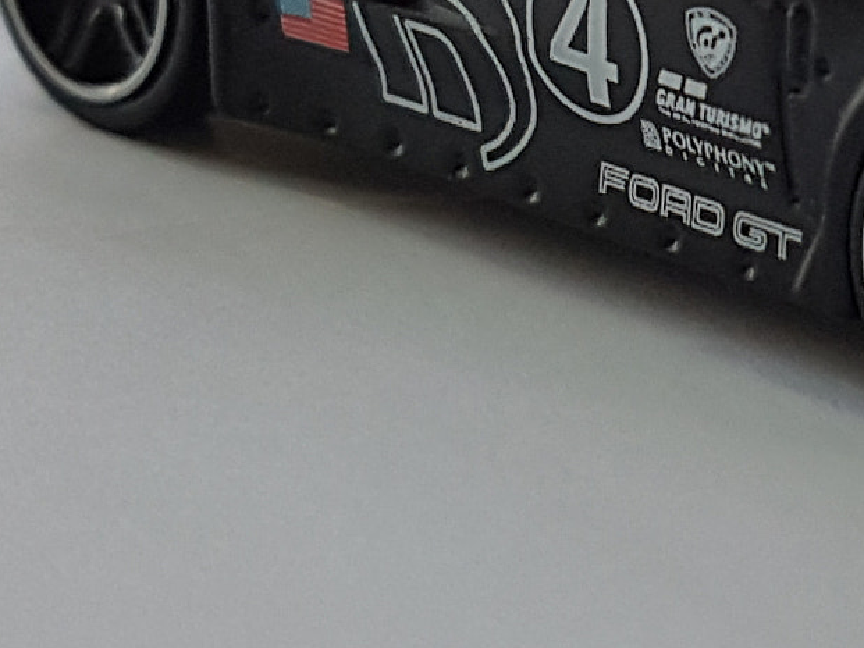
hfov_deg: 27.2
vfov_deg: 21.4
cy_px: 50
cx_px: 881
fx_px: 1673
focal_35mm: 67
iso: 80
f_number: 1.7
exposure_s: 1/60
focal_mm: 4.2
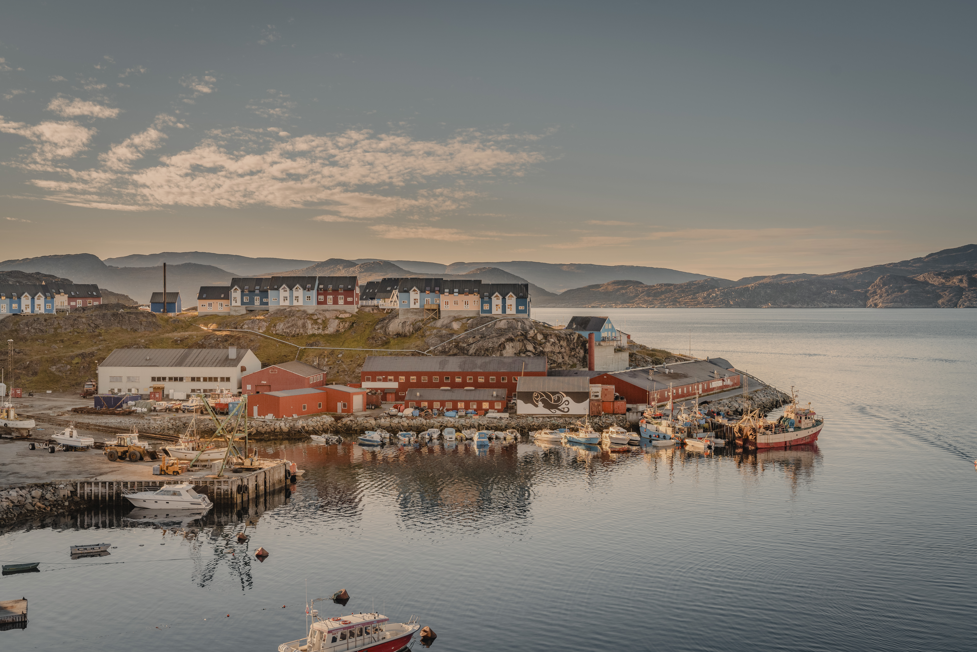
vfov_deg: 30.5
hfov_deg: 44.5
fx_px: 1194
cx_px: 488
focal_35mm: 44
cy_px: 326
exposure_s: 1/500
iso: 250
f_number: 6.3
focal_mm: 44
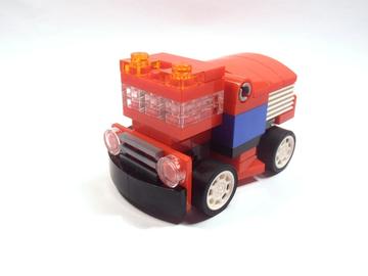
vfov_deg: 38.7
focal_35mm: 37
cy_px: 138
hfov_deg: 50.1
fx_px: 393
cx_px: 184
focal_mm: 6.61
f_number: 3.9
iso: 80
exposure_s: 1/40
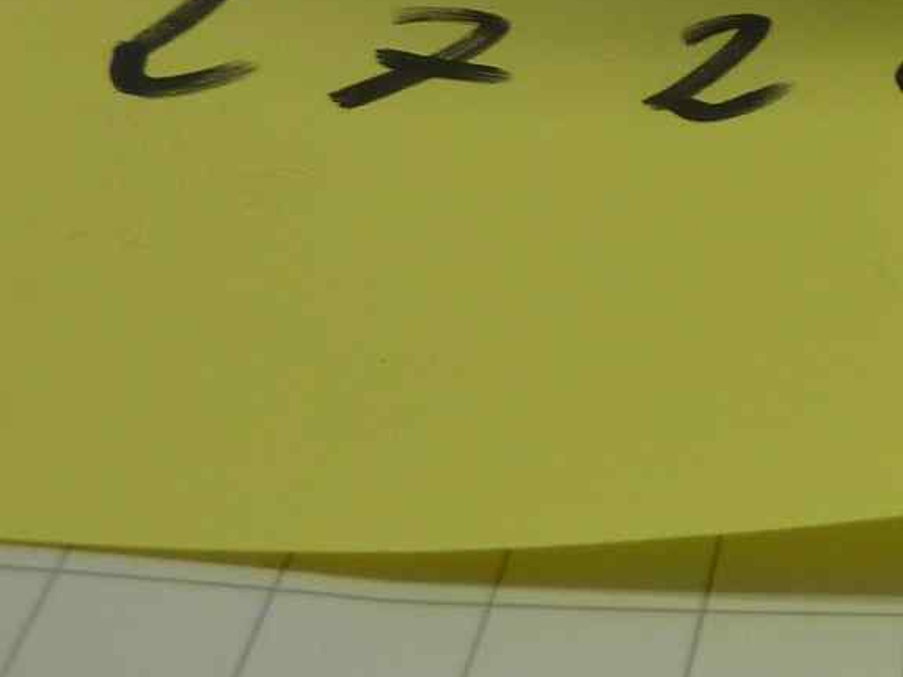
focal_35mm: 89
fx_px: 2321
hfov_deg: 19.4
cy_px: -36
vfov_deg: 16.2
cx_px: 1332
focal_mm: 4.1
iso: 80
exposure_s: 1/60
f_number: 3.3
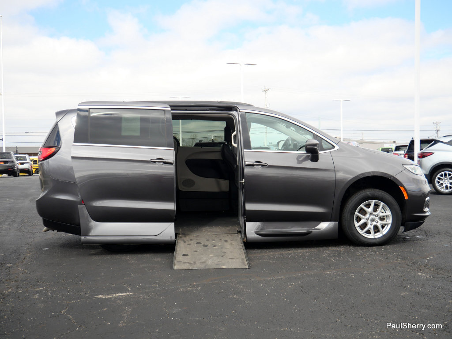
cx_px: 226
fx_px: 522
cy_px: 170
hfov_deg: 46.8
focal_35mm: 40
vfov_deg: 36.0
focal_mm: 20
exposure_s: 1/250
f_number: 4.1
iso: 200
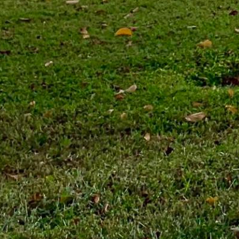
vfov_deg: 9.2
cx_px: 530
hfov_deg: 9.6
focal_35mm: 165
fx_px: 1289
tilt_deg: +5.7
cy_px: -390
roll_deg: -1.3
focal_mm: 4.25
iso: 25
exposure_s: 1/2915
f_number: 1.8
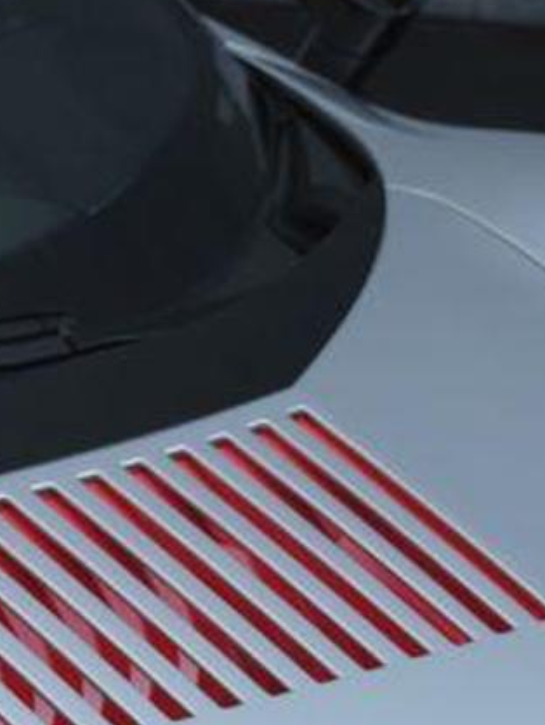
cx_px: -12
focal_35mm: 244
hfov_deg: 6.1
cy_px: 1084
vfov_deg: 8.0
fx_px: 5117
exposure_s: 1/200
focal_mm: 64
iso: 500
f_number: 5.6
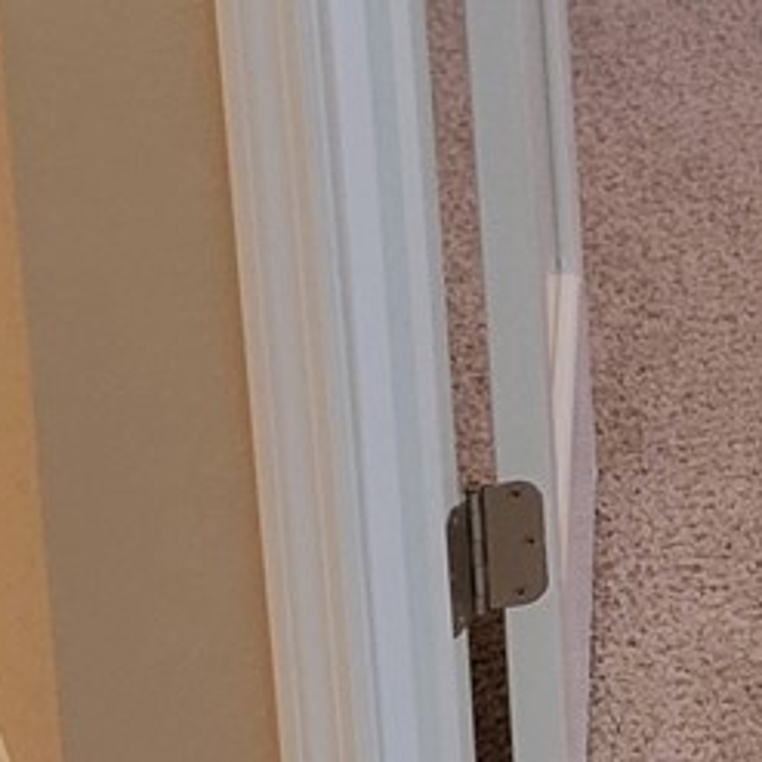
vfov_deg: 10.8
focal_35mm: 149
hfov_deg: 10.5
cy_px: -740
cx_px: 1635
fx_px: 3711
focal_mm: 5.4
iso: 160
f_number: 1.8
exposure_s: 1/40
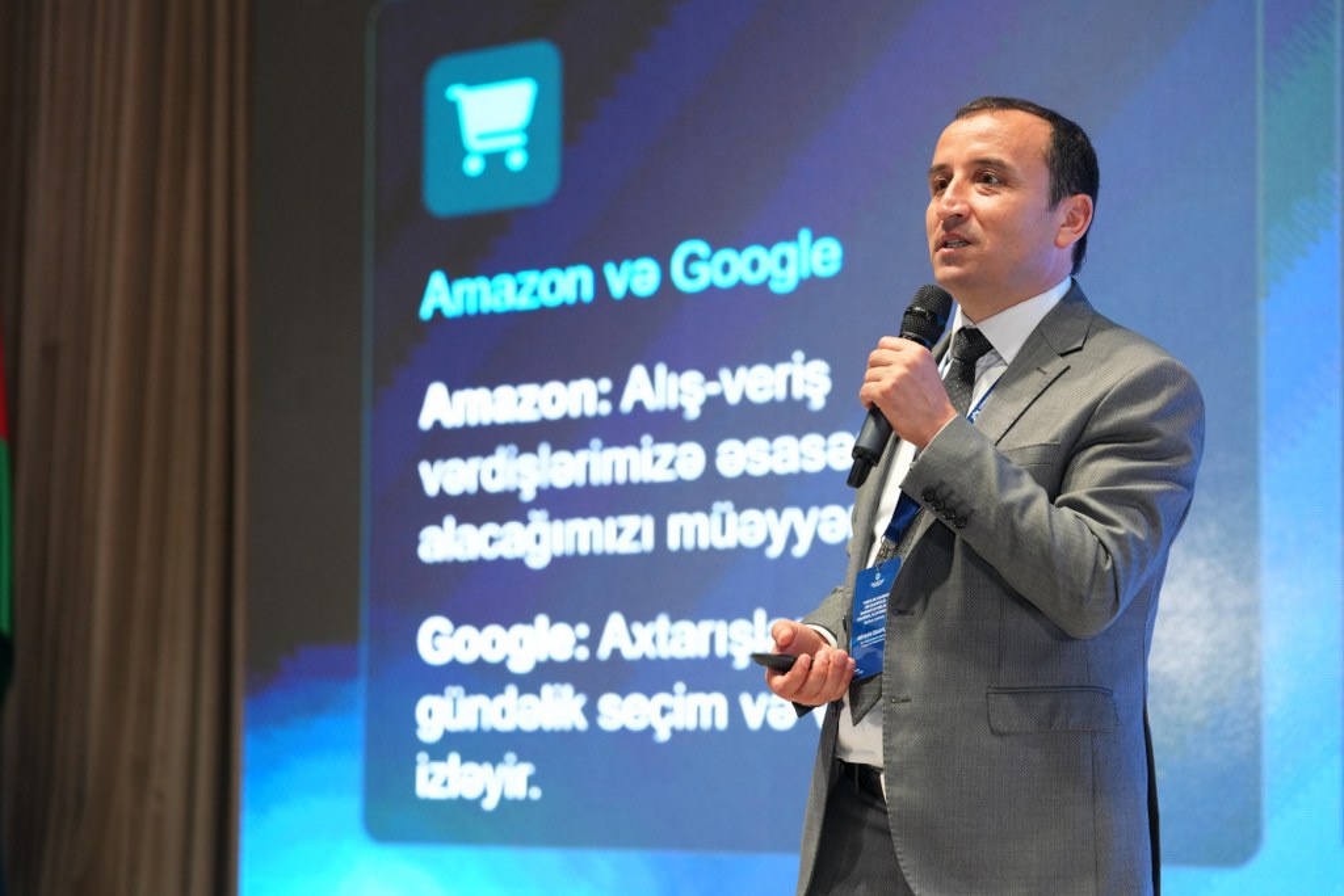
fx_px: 4368
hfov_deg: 17.5
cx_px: 672
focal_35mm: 117
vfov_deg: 11.7
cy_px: 448
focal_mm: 117
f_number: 4
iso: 2500
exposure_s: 1/160
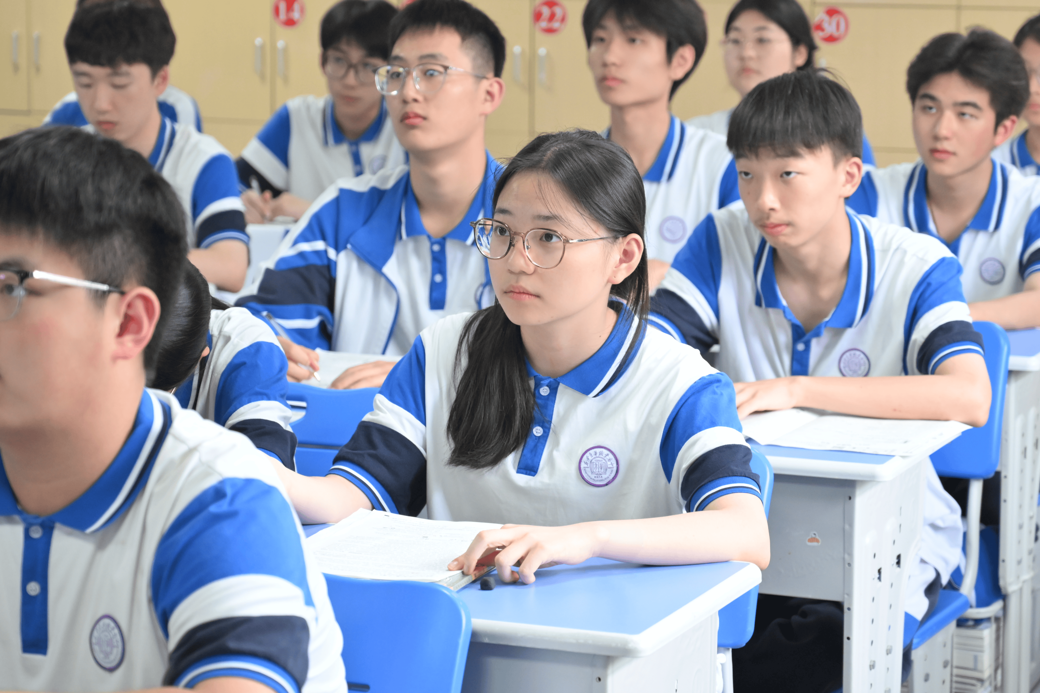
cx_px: 520
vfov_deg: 13.0
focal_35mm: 105
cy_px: 346
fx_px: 3033
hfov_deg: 19.5
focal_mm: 70
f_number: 4
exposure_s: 1/125
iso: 1600
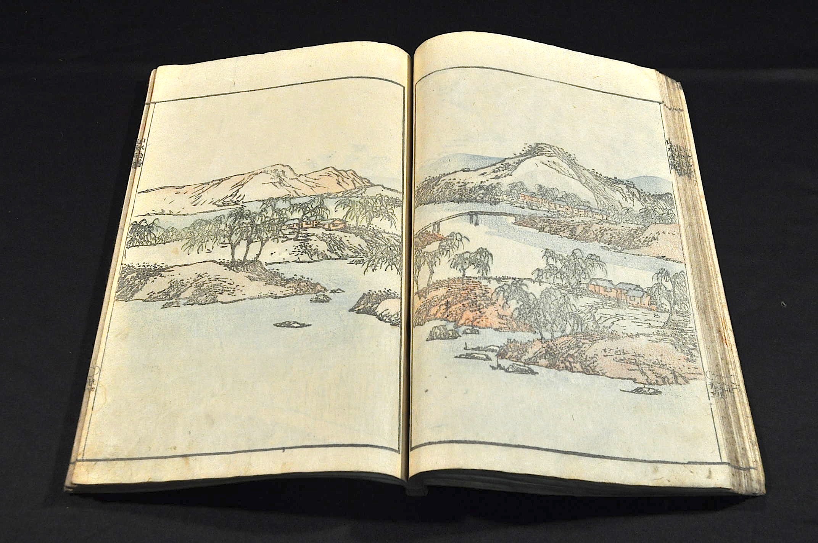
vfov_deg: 31.8
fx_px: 953
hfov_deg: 46.4
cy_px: 272
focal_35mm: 42
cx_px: 409
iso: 800
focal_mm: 28
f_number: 8
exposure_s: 1/160
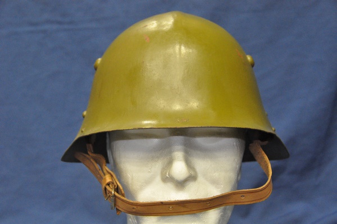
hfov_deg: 36.9
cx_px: 168
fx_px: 505
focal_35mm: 54
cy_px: 112
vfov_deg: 25.0
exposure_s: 1/40
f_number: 5.6
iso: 3200
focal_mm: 36
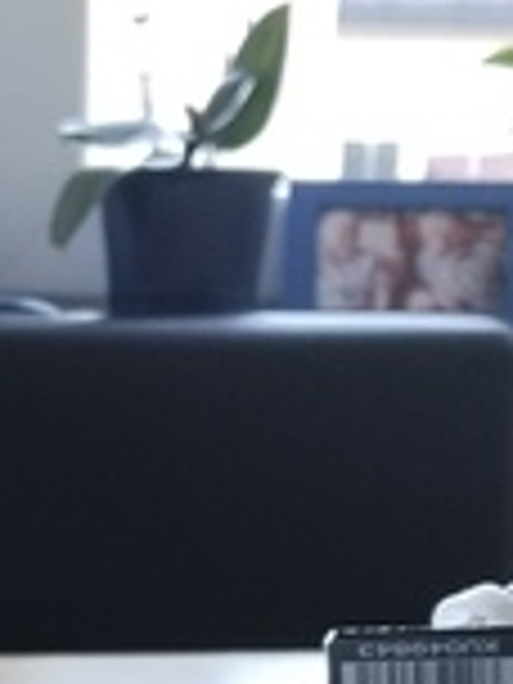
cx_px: -130
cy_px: 1073
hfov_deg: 11.2
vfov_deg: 14.1
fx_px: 2569
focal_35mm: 130
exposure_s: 1/33.3
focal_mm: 4.22
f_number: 1.8
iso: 160
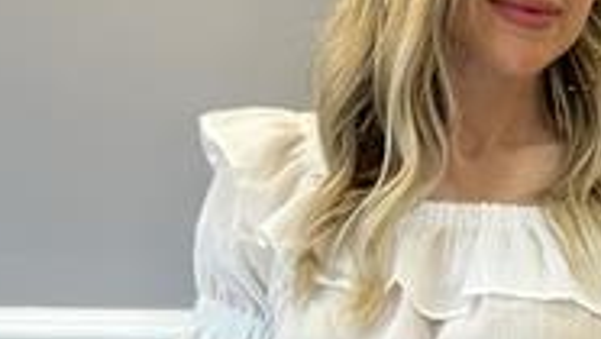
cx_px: 527
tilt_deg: -6.2
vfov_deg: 8.1
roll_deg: -0.8
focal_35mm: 146
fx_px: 2329
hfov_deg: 14.6
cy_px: 546
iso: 64
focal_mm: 6.86
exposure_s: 1/146
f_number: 1.78
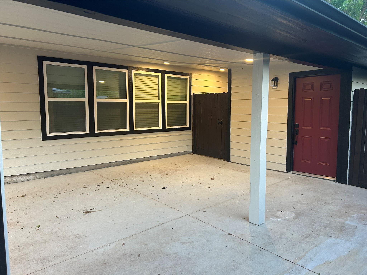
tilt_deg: -6.0
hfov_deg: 67.3
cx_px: 184
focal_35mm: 26
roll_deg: +0.2
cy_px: 138
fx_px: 276
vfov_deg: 53.1
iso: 125
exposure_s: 1/60
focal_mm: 5.7
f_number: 1.5
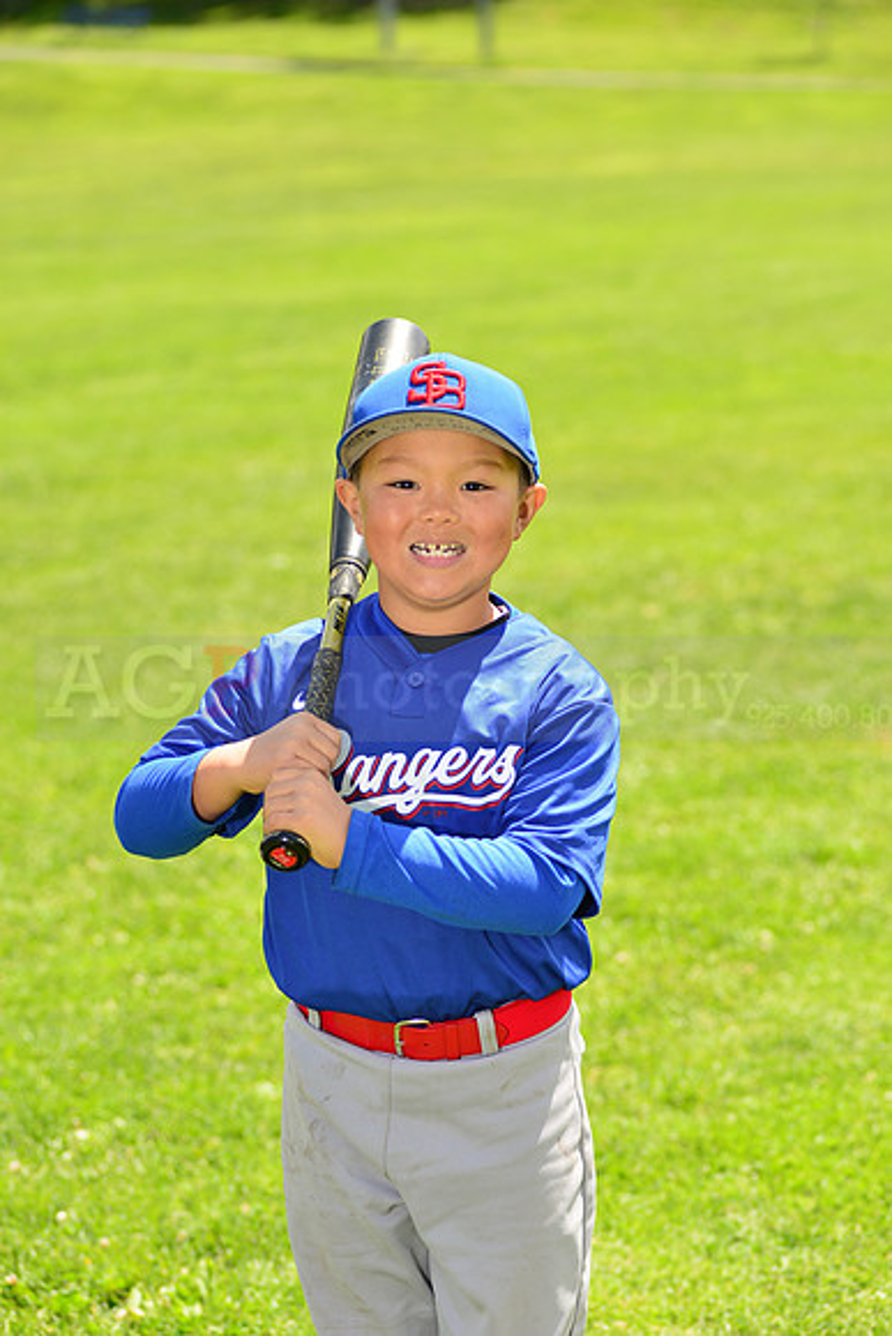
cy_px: 668
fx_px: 3714
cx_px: 446
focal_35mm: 100
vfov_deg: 20.4
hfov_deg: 13.7
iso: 100
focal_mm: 100
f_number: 5
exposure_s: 1/250
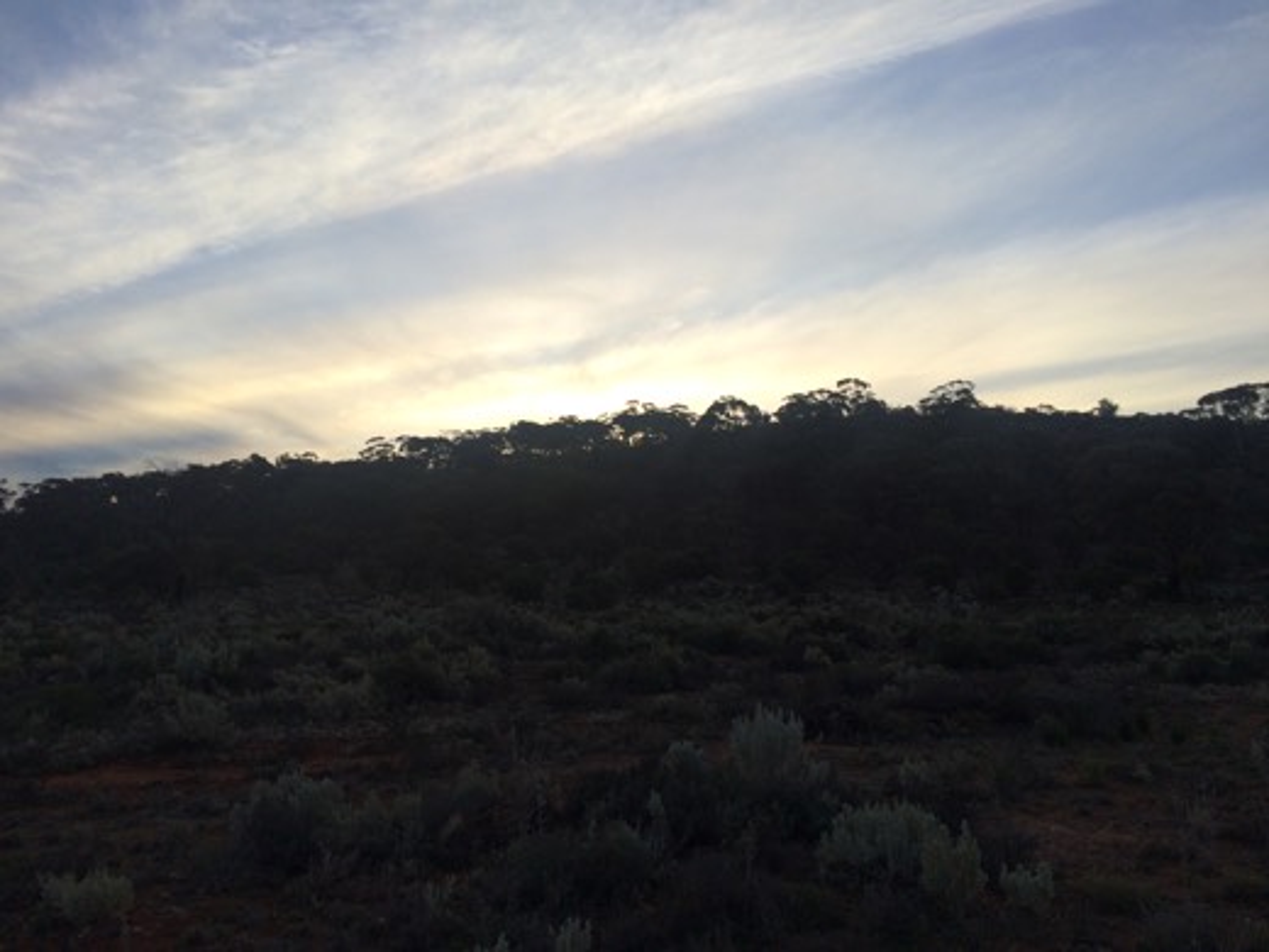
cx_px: 634
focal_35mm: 29
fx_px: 1063
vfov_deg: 48.2
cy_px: 476
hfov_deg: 61.7
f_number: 2.2
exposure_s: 1/873
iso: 32
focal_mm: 4.15
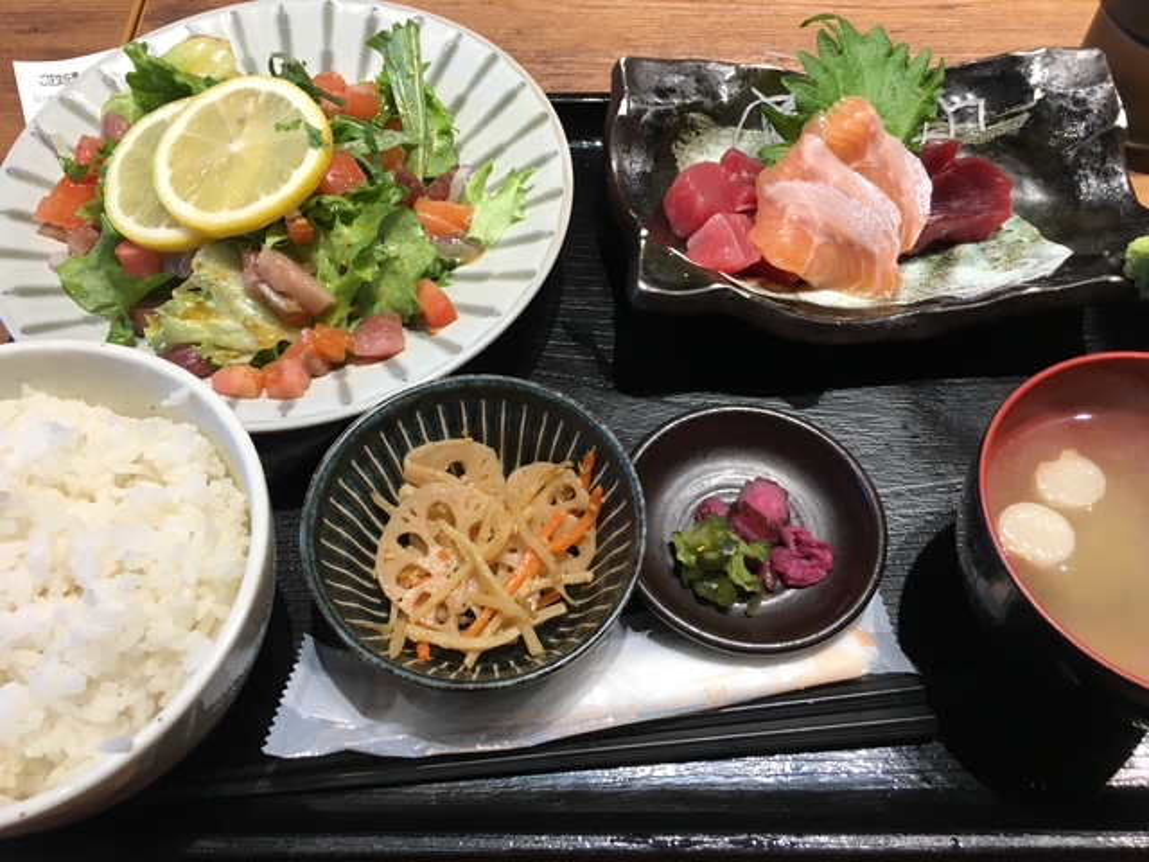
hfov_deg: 61.7
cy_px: 431
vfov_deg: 48.2
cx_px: 574
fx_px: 963
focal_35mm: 29
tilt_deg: -59.7
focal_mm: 4.15
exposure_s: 1/30
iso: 32
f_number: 2.2
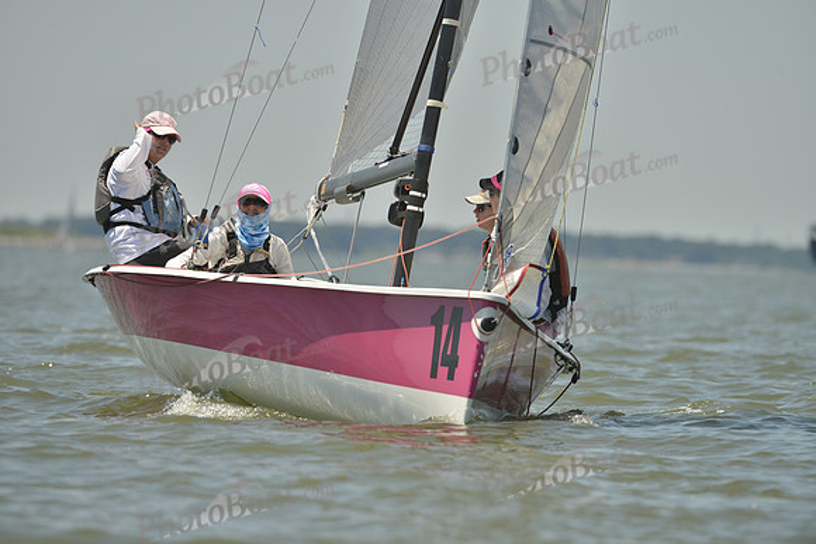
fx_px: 8162
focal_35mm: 360
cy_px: 272
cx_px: 408
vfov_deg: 3.8
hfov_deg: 5.7
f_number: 6.3
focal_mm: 360
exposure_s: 1/1250
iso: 200
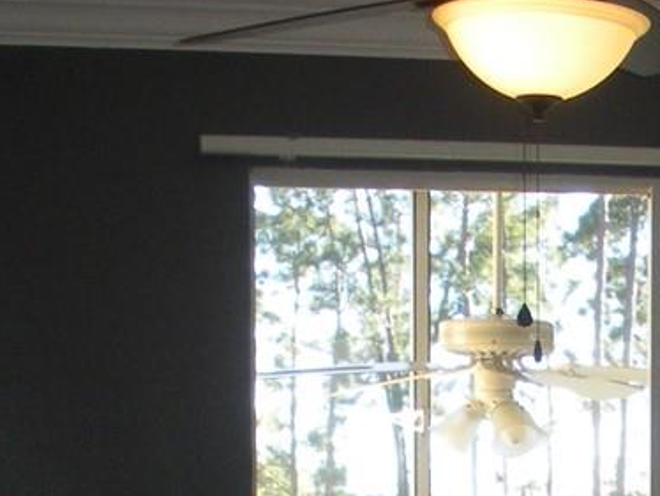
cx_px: 844
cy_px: 1006
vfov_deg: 9.1
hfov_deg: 12.4
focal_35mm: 154
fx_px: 2938
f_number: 3.5
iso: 103
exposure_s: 1/59.6
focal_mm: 6.3
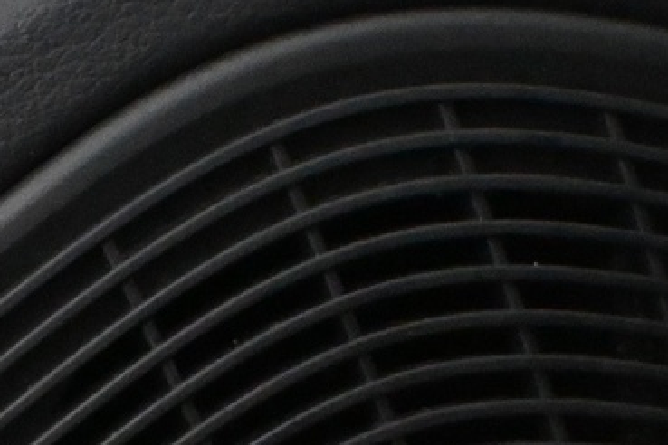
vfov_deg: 6.0
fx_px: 4156
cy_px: 825
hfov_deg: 9.1
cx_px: -47
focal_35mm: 224
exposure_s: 1/100
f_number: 5
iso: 12800
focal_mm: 34
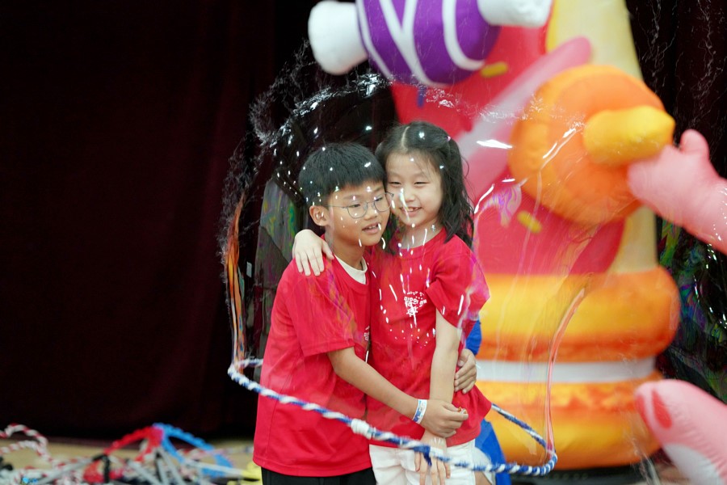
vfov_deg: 8.1
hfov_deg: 12.1
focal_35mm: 170
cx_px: 364
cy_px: 242
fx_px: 3433
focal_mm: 170
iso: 4000
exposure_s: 1/200
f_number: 4
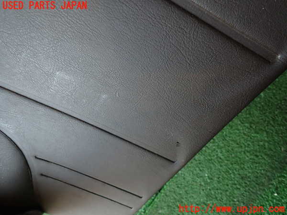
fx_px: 207
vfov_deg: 54.9
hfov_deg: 69.4
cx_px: 144
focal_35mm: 25
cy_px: 108
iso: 200
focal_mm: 4.5
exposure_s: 1/60
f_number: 2
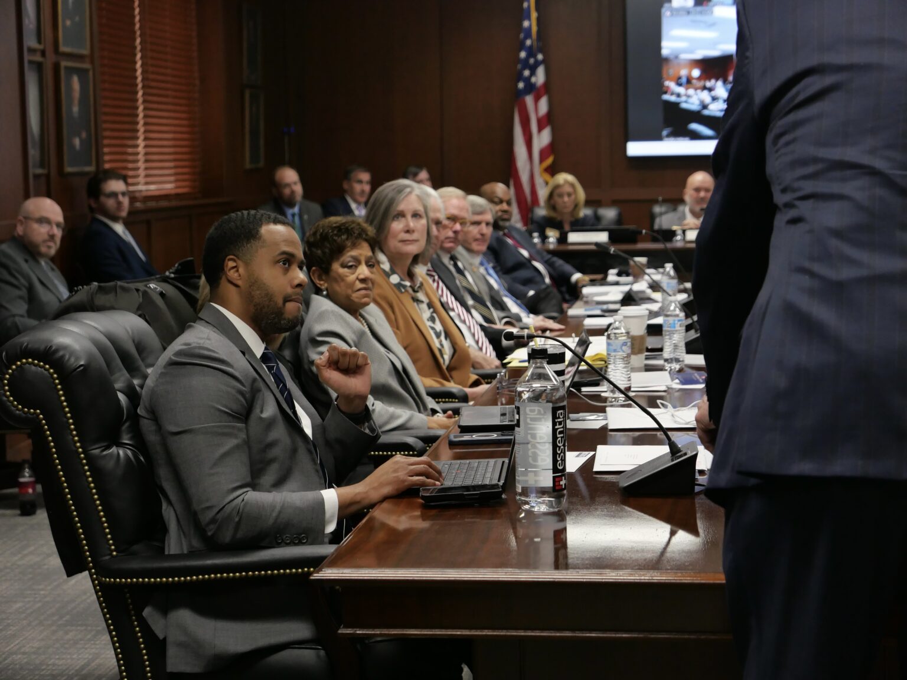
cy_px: 340
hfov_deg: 26.0
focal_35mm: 75
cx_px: 454
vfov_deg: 19.6
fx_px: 1965
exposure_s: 1/125
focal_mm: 34
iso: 800
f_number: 2.8
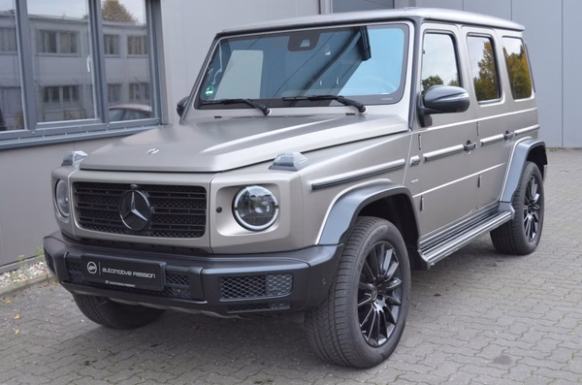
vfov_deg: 27.9
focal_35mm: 48
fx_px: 774
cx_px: 288
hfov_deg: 41.2
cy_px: 194
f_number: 4.5
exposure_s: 1/30
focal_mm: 30
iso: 1600
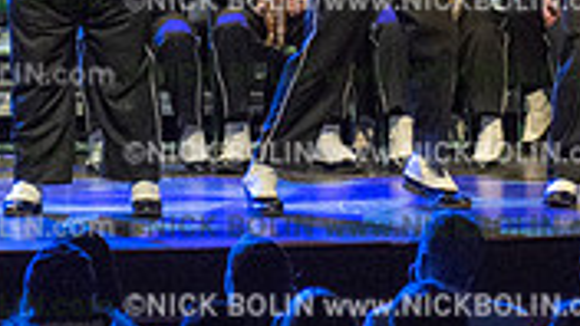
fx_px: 7444
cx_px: 376
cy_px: -231
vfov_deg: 2.5
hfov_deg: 4.5
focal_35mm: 484
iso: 8000
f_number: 5.6
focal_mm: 140
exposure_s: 1/400
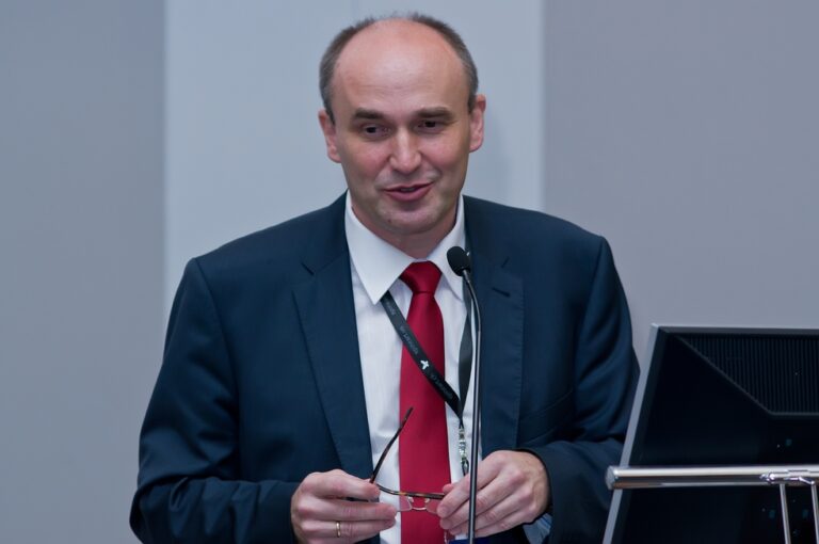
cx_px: 410
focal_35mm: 300
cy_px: 272
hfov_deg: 6.9
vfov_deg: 4.6
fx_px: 6816
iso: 800
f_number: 3.5
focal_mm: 200
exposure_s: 1/80
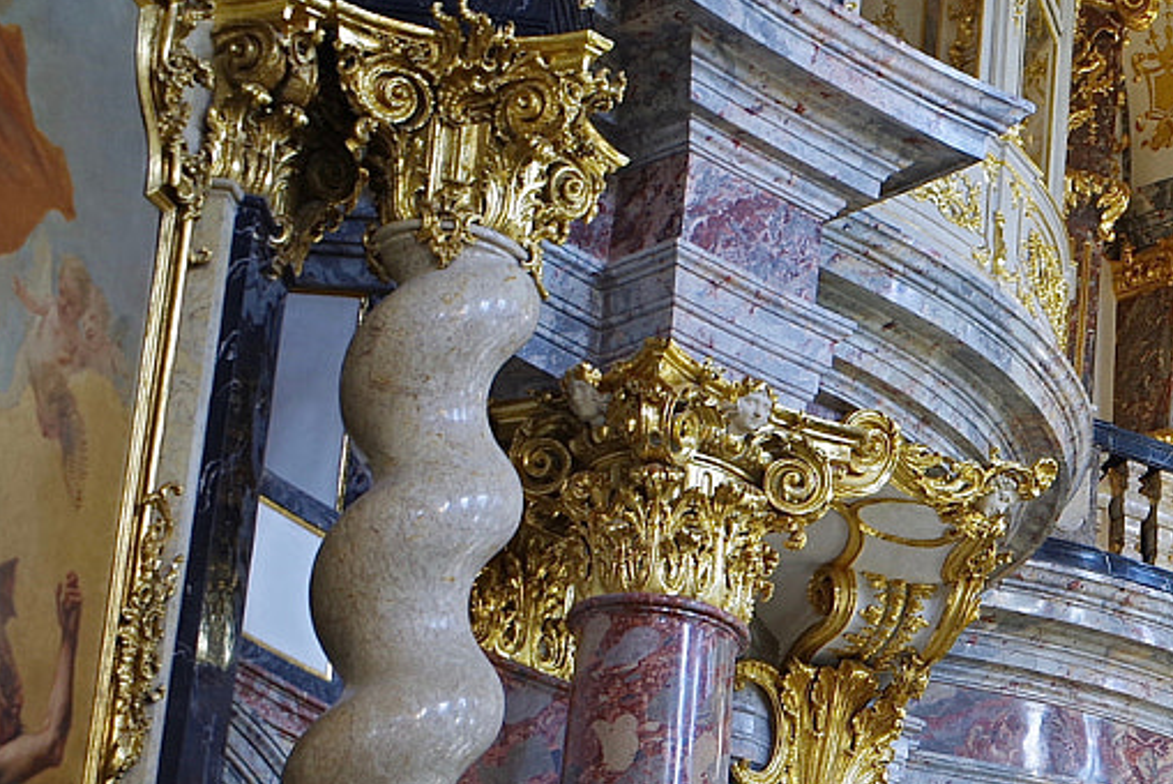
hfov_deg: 16.8
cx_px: 1781
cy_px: 994
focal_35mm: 110
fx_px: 3586
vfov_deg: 12.1
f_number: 8
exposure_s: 1/8
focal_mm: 35
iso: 400
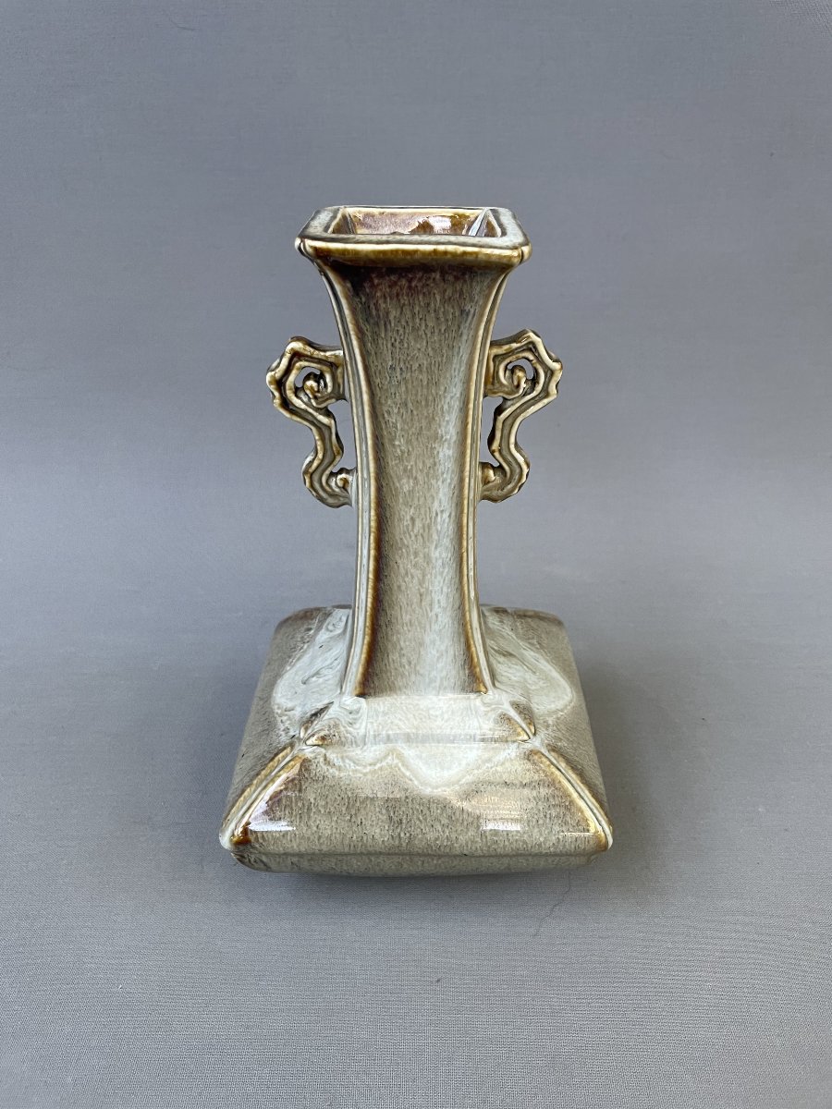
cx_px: 416
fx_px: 833
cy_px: 554
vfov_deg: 67.3
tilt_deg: -29.4
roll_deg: -0.2
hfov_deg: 53.1
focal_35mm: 26
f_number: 1.6
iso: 125
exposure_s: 1/60
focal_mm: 4.2
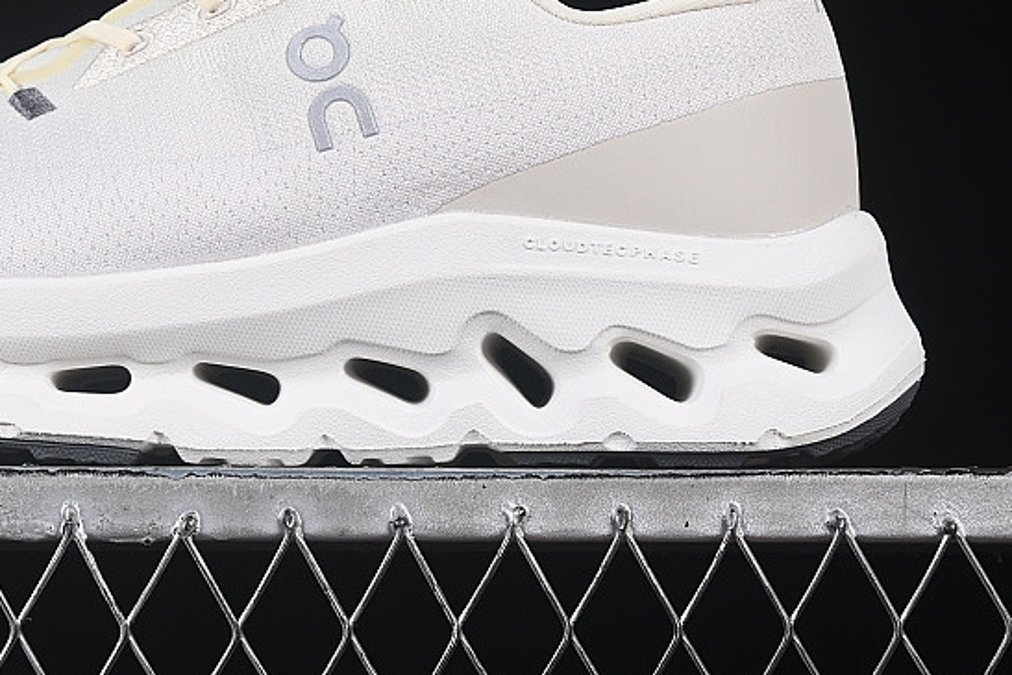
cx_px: 231
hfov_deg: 13.8
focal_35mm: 148
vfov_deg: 9.2
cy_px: 52
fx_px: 4161
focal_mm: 50
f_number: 8
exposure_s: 1/80
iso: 160
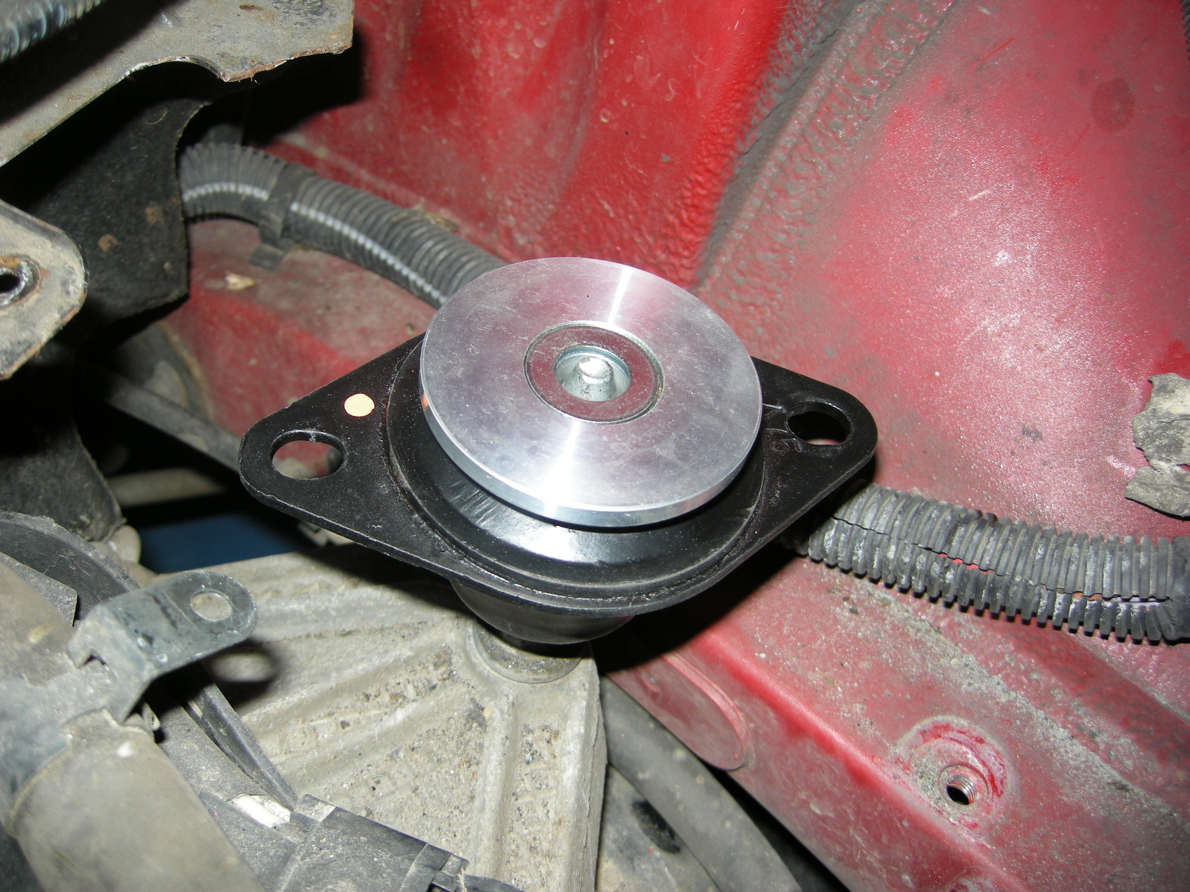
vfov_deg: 39.7
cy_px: 446
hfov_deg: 51.4
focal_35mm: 36
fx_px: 1238
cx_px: 595
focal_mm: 7.5
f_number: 2.7
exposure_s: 1/60
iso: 64
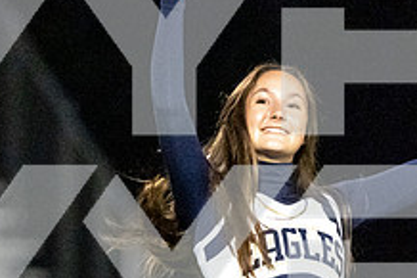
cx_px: 251
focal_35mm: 1193
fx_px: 13808
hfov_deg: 1.7
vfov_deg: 1.2
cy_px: 267
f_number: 6.3
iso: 16000
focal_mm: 448
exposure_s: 1/1600
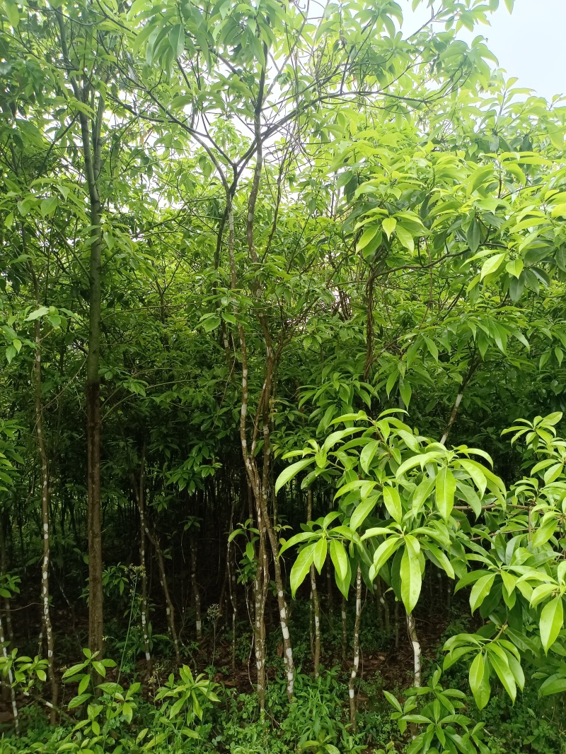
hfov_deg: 54.9
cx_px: 283
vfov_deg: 69.4
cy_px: 377
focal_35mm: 25
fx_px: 545
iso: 100
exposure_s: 1/162
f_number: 1.79
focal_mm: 4.71
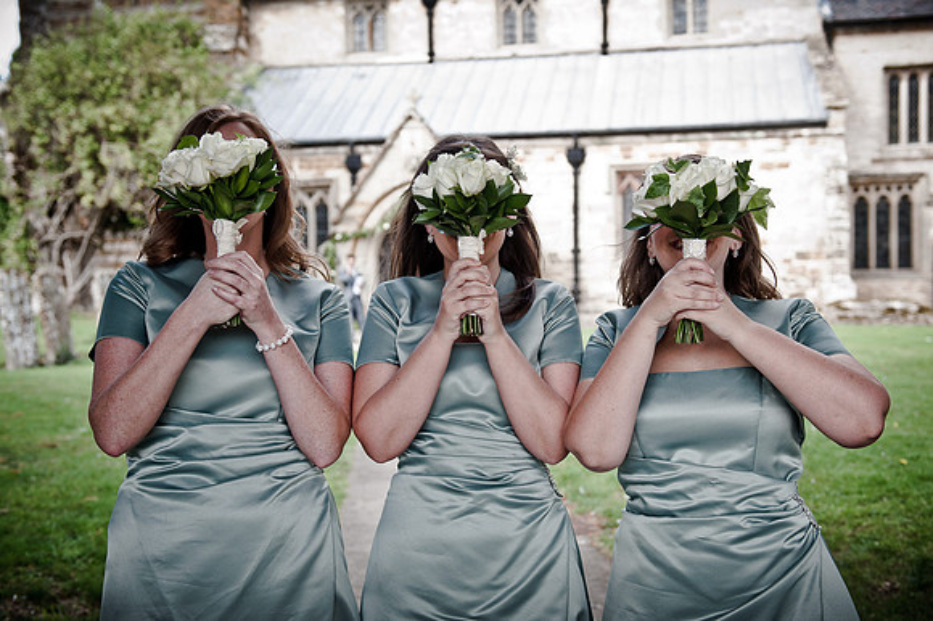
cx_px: 466
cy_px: 310
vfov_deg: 35.0
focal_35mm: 38
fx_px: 984
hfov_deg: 50.7
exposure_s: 1/320
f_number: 4
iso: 400
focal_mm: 38
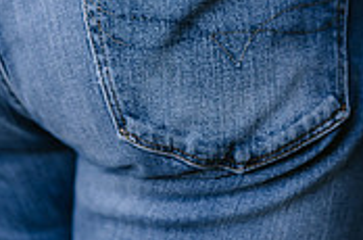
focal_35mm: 117
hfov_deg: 17.5
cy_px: -117
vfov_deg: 11.2
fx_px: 1177
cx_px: 186
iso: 400
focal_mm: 35
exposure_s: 1/500
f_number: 1.8
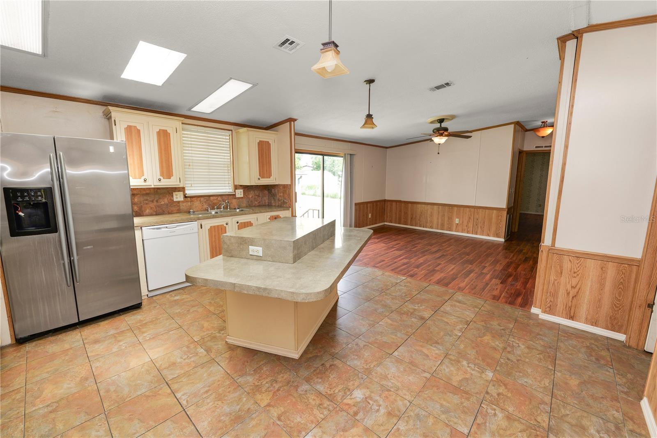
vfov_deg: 81.2
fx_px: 255
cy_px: 219
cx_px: 328
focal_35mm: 14
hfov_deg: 104.3
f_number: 5.6
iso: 250
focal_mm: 14
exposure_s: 1/50
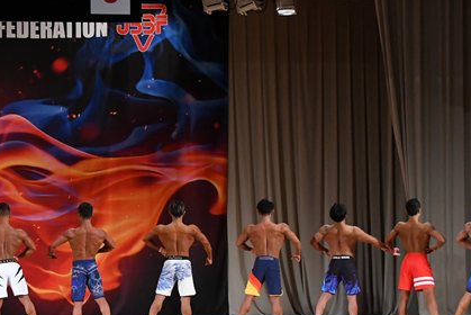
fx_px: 1741
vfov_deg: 10.3
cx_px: 125
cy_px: 216
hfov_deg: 15.3
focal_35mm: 133
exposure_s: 1/400
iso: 3200
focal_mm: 48
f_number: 5.6
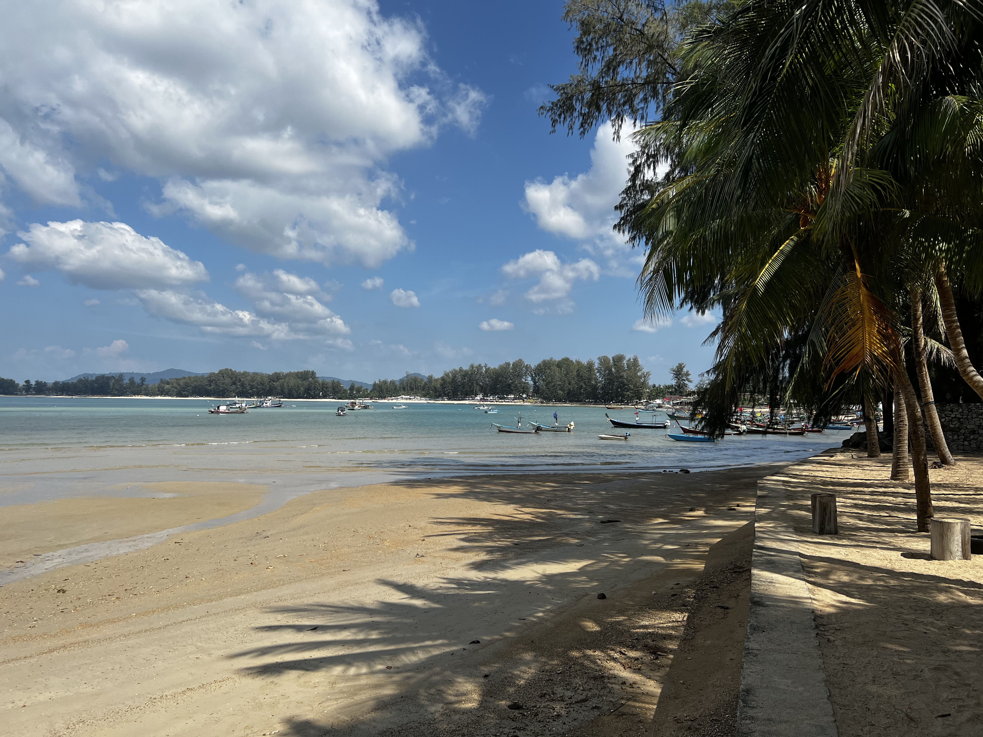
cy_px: 368
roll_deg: -0.8
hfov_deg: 67.3
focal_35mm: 26
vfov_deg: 53.1
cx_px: 492
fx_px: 738
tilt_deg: +2.5
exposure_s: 1/6579
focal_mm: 5.7
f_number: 1.5
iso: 50
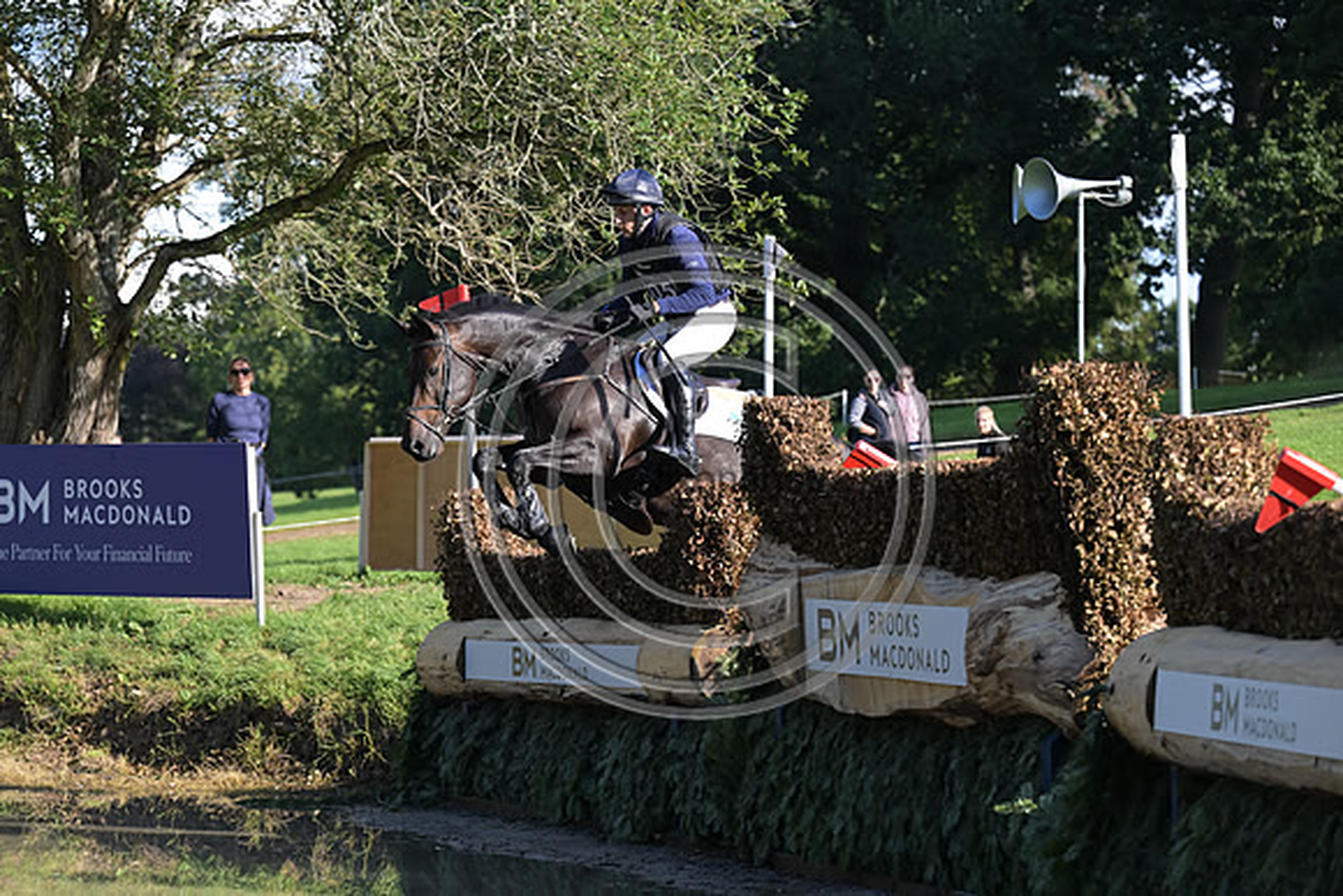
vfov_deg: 10.6
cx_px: 672
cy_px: 448
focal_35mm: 130
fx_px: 4851
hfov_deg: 15.8
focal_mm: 130
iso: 720
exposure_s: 1/1250
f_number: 5
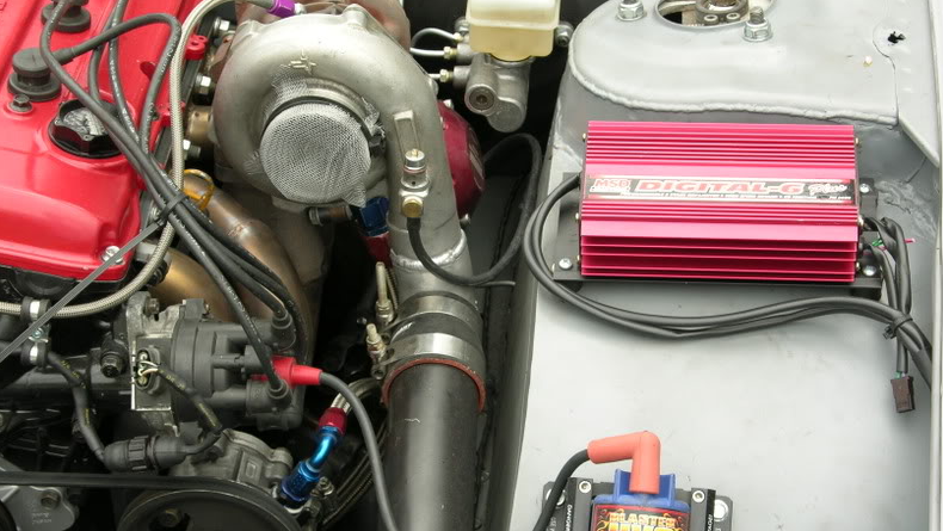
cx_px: 472
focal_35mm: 86
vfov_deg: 14.1
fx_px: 2151
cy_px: 298
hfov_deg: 24.7
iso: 50
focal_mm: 19.9
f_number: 6.1
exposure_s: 1/55
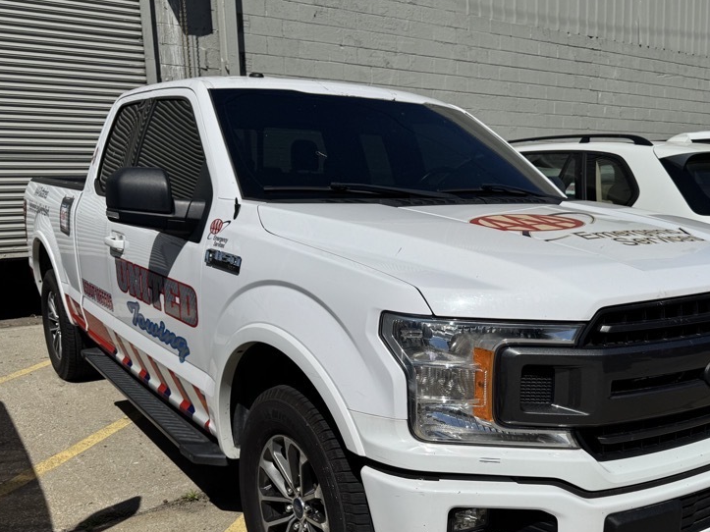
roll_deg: +1.2
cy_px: 341
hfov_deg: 53.6
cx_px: 429
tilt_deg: -12.5
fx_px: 697
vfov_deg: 41.4
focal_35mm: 34
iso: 80
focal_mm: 6.76
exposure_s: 1/12346
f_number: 1.78
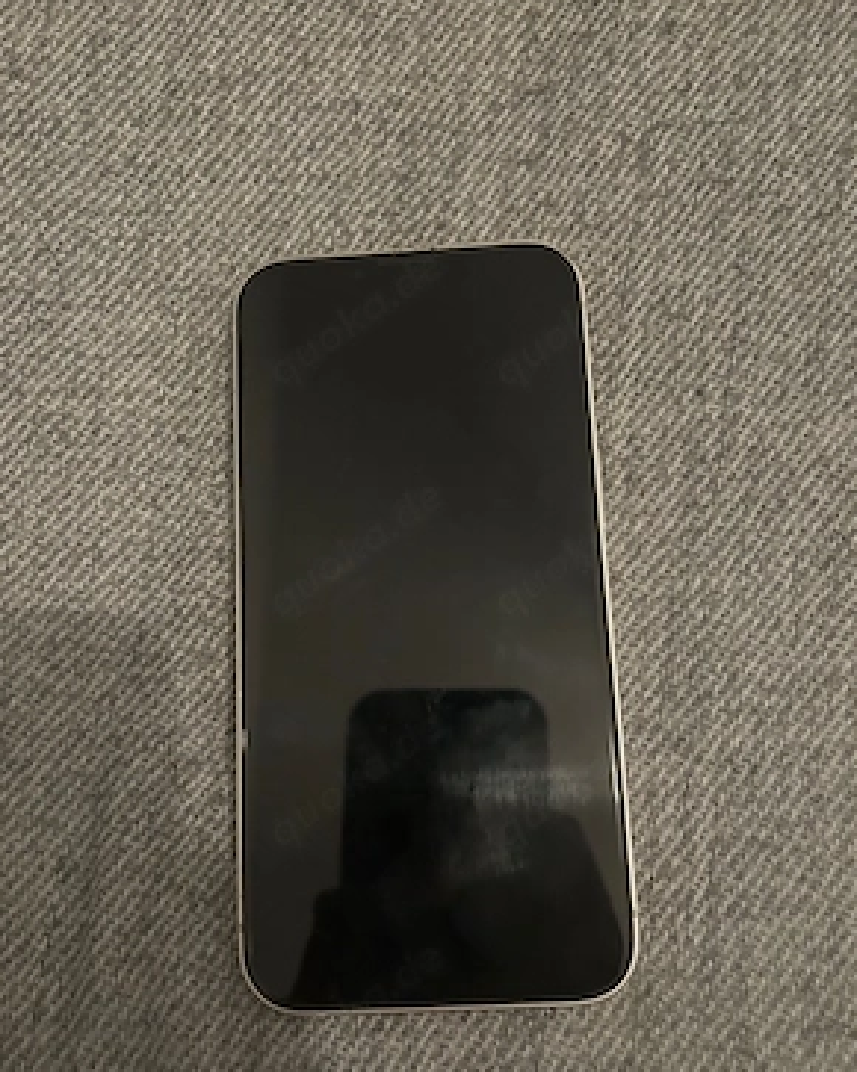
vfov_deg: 62.1
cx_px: 420
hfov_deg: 51.5
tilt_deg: -84.1
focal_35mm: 28
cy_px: 582
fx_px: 888
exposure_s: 1/25
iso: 800
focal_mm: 5.7
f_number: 1.5
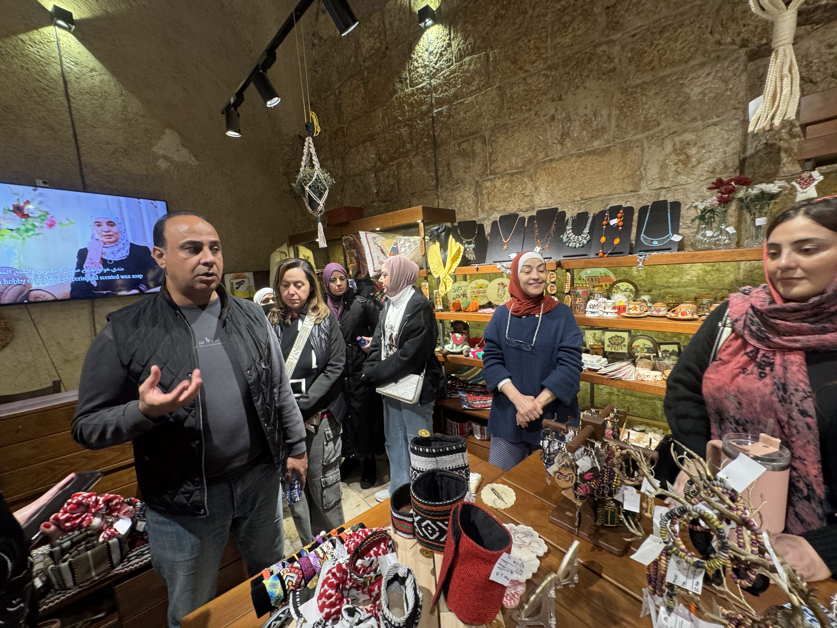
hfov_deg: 102.1
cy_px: 314
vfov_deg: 85.7
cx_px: 418
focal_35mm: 14
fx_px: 339
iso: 250
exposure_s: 1/50
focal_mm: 2.22
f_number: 2.2
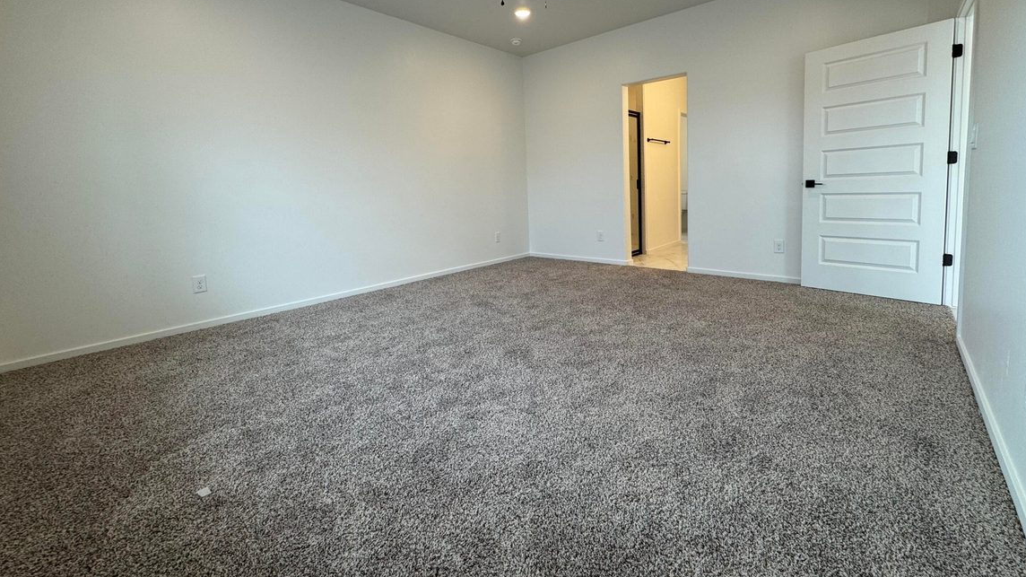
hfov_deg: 99.4
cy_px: 225
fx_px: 435
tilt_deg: -7.5
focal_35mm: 16
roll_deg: +1.9
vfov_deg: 66.3
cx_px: 523
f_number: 2.2
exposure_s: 1/120
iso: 100
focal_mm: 2.22
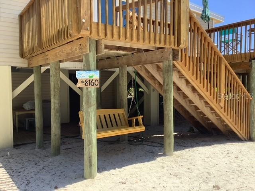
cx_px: 128
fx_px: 228
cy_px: 96
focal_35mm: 31
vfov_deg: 45.4
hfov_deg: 58.4
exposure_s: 1/286
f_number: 2.4
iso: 25
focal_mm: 3.3
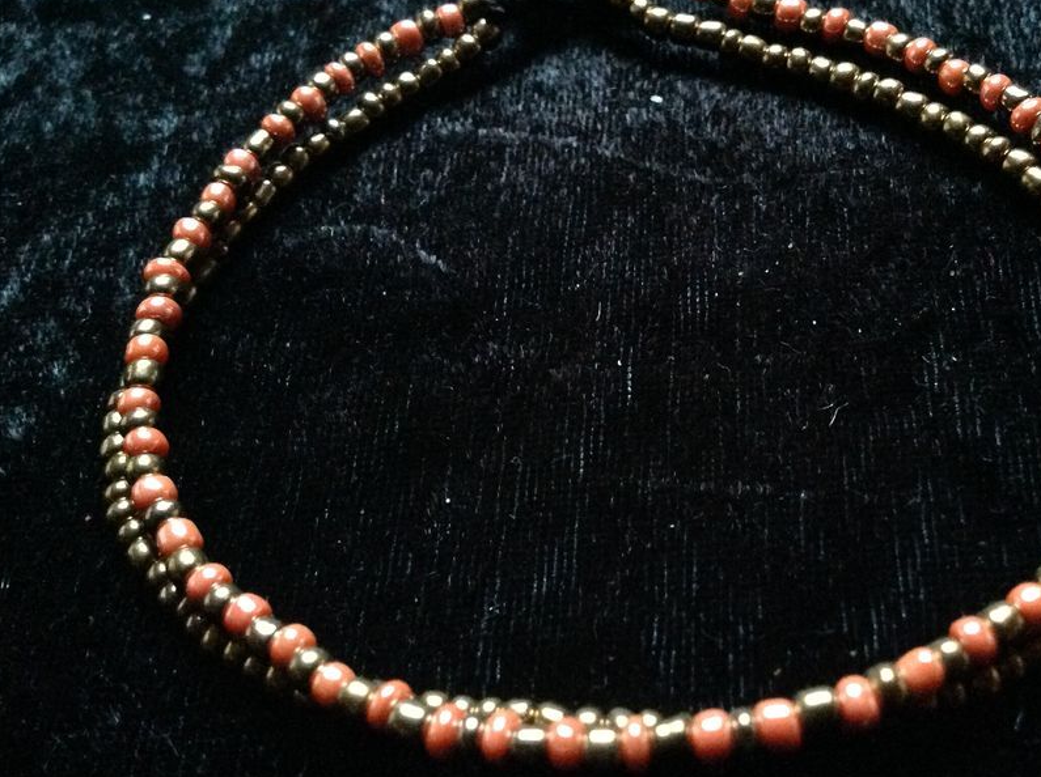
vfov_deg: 32.8
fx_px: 1321
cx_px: 644
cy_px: 380
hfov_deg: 42.7
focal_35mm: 44
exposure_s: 1/15
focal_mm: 4.28
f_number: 2.4
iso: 800
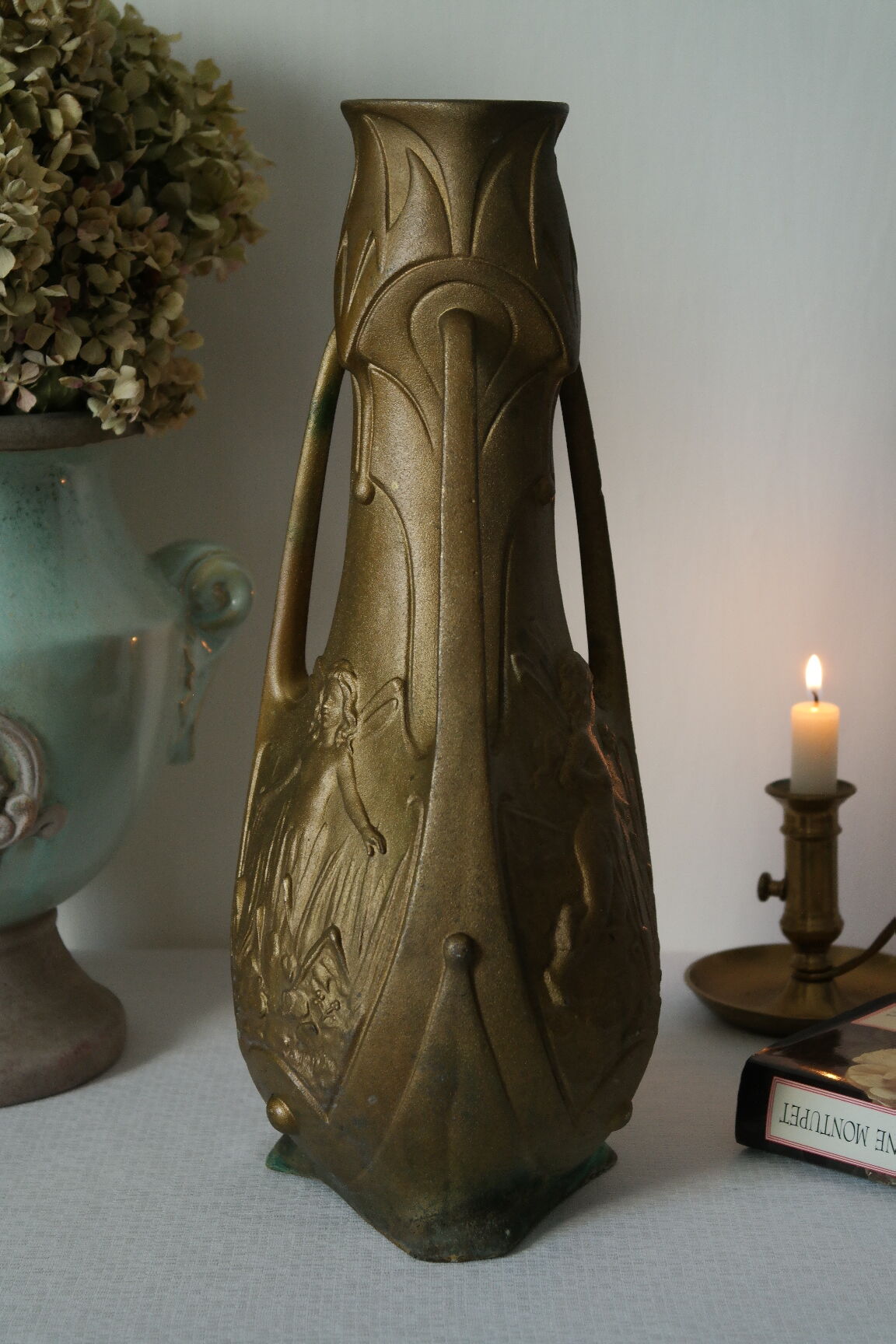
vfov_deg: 26.3
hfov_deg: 17.7
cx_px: 448
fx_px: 2874
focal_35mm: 77
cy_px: 672
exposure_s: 1/30
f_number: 6.3
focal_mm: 50
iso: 800
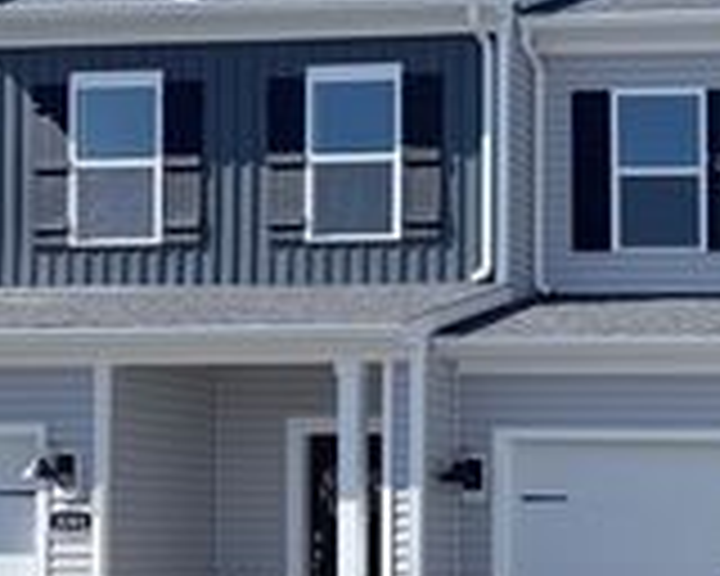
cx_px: 1044
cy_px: 542
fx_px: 1556
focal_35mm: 73
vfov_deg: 20.5
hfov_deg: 22.1
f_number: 1.78
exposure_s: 1/4167
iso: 80
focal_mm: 6.76
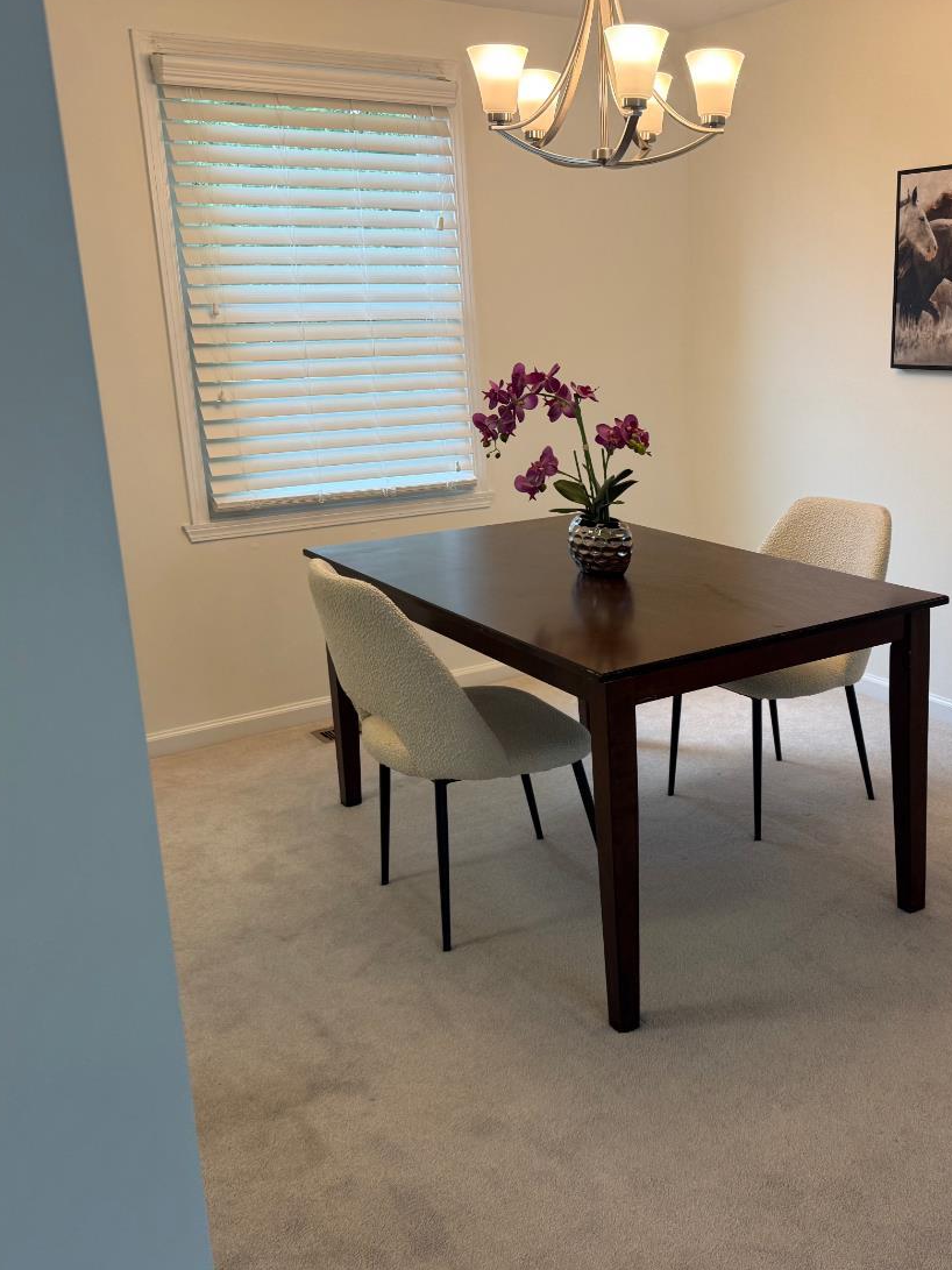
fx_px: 1210
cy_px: 641
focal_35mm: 33
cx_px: 658
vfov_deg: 55.4
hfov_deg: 42.2
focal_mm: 6.76
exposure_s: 1/120
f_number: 1.78
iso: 125
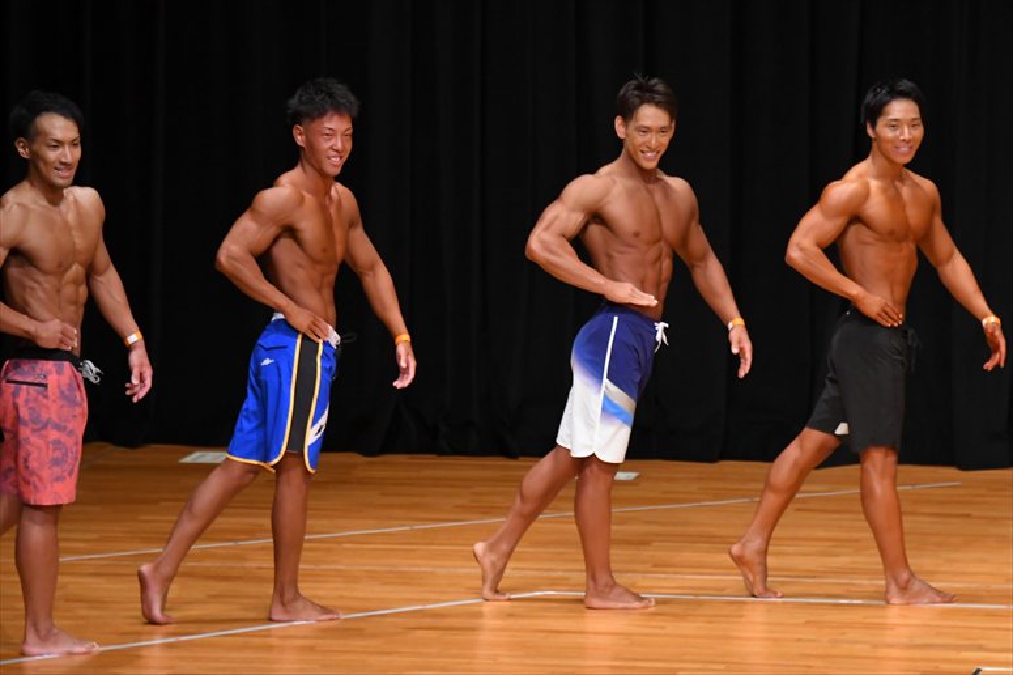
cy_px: 338
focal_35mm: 270
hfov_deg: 7.6
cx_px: 506
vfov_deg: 5.1
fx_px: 7594
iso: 4000
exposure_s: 1/400
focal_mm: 180
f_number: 5.6
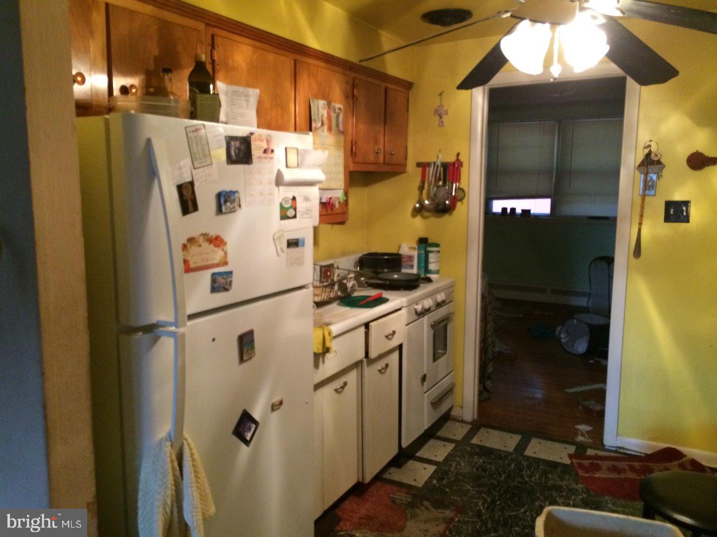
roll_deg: -1.8
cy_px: 268
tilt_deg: -12.6
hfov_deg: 61.7
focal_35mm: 29
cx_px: 358
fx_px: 601
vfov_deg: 48.2
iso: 320
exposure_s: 1/30
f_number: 2.2
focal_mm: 4.15
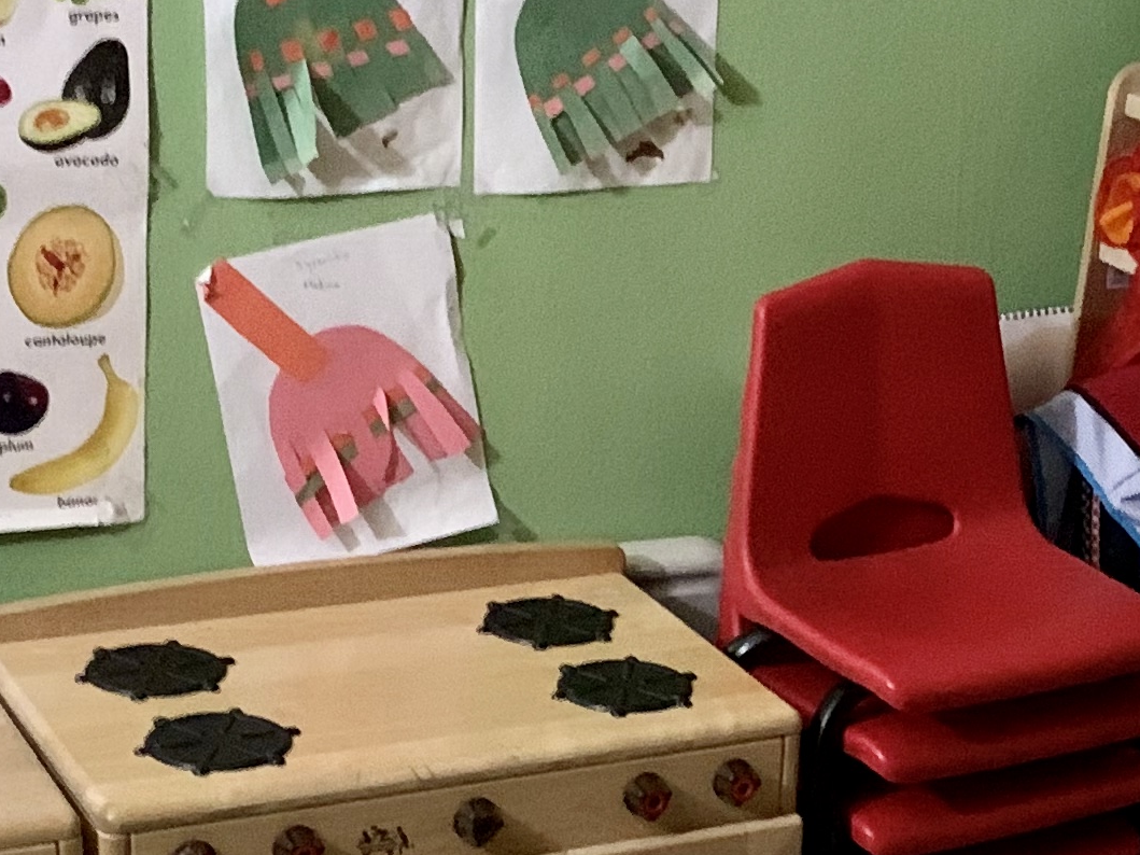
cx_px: 833
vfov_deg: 14.8
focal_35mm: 99
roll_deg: -4.5
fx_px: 3260
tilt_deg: -24.6
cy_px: 765
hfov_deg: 19.7
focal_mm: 4.25
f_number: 1.8
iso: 800
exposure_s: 1/15
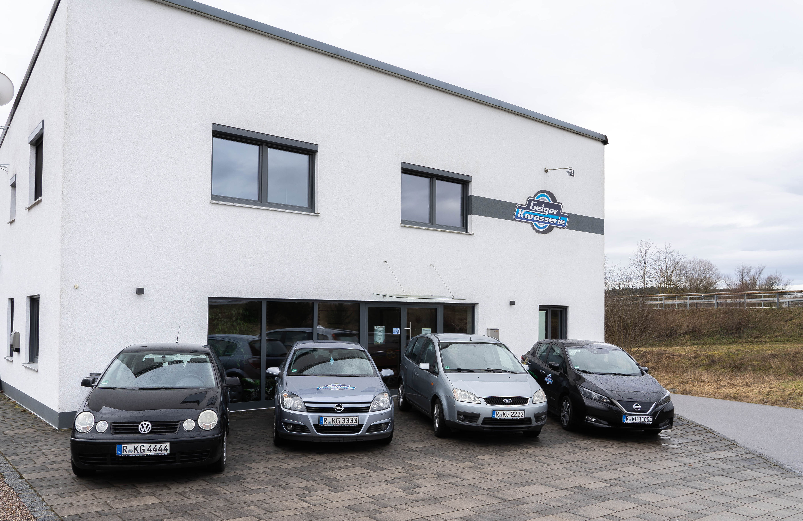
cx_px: 413
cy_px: 302
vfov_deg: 44.9
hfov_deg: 65.1
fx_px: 629
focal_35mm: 28
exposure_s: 1/125
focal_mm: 24
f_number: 8
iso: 100
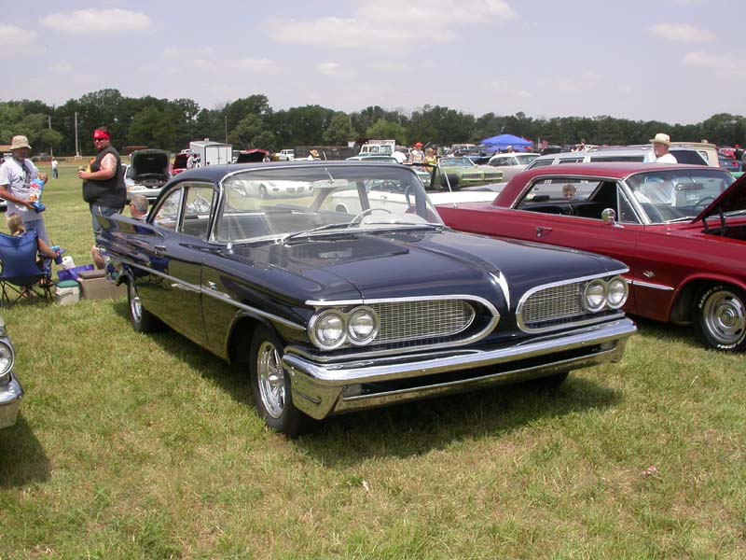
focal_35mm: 38
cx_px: 373
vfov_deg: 37.7
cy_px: 280
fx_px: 819
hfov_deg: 49.0
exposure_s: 1/362
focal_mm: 7.85
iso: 100
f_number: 6.7
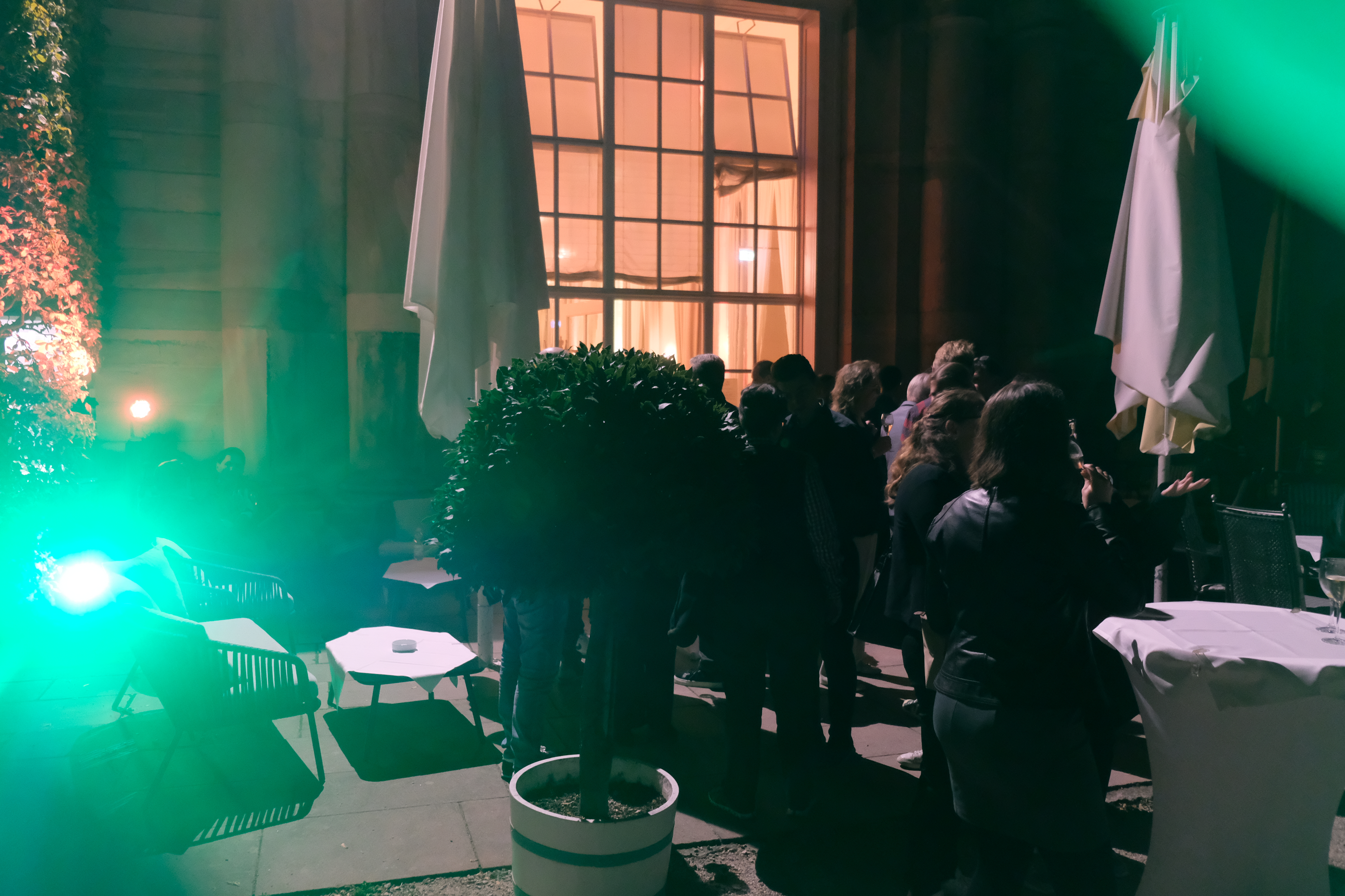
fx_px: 1009
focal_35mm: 27
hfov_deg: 67.4
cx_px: 672
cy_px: 448
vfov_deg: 47.9
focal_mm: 18
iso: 3200
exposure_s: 1/34
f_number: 2.8
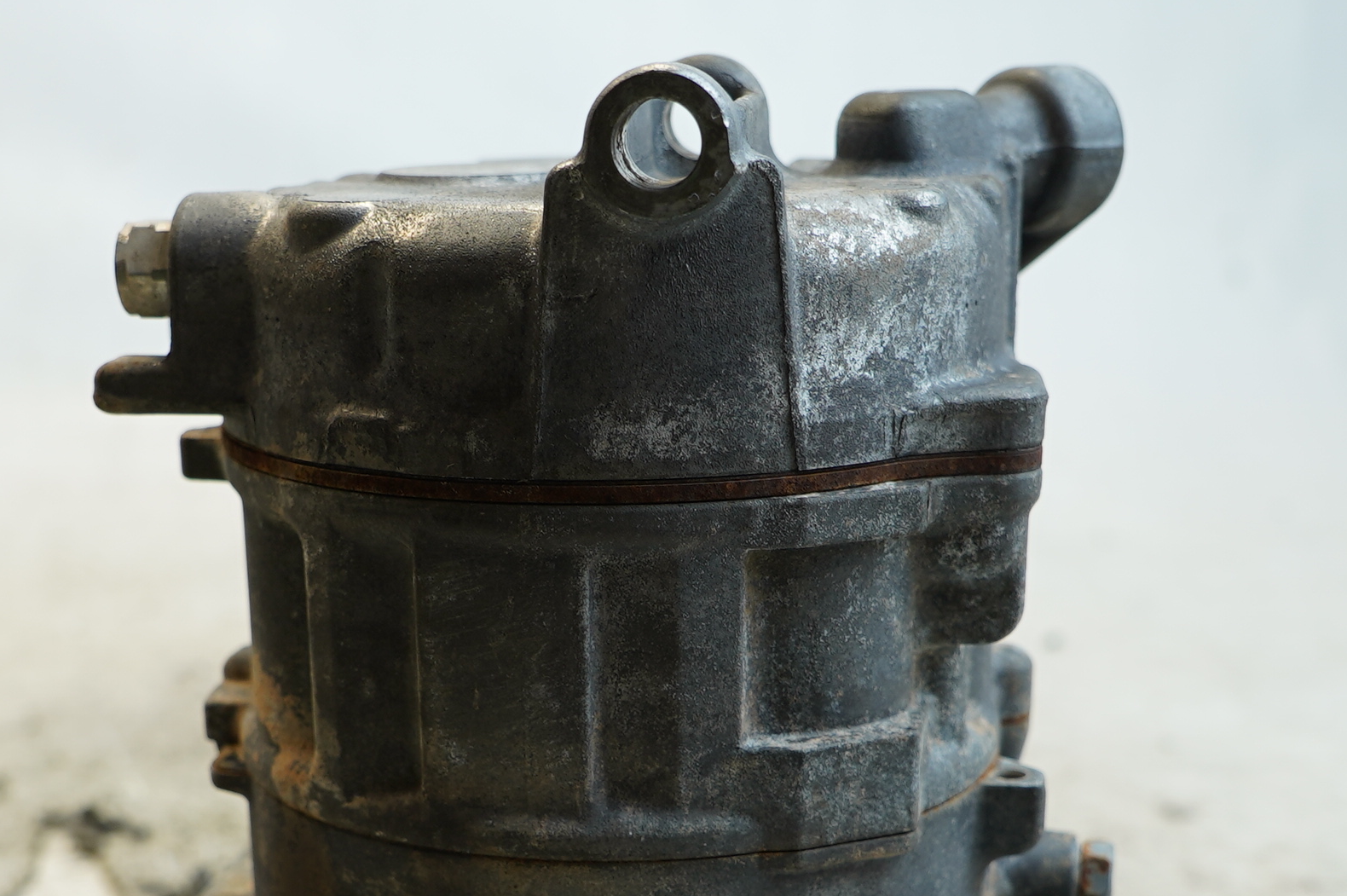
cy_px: 788
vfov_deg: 22.5
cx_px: 576
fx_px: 2206
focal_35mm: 59
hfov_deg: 33.9
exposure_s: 1/60
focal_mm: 21
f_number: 4
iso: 200
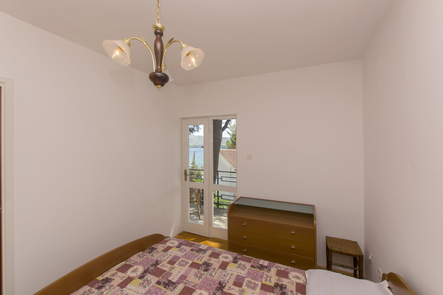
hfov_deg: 100.4
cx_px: 222
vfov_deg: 77.4
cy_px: 148
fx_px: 185
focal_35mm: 15
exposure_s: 1/160
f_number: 5.6
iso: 100
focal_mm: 10
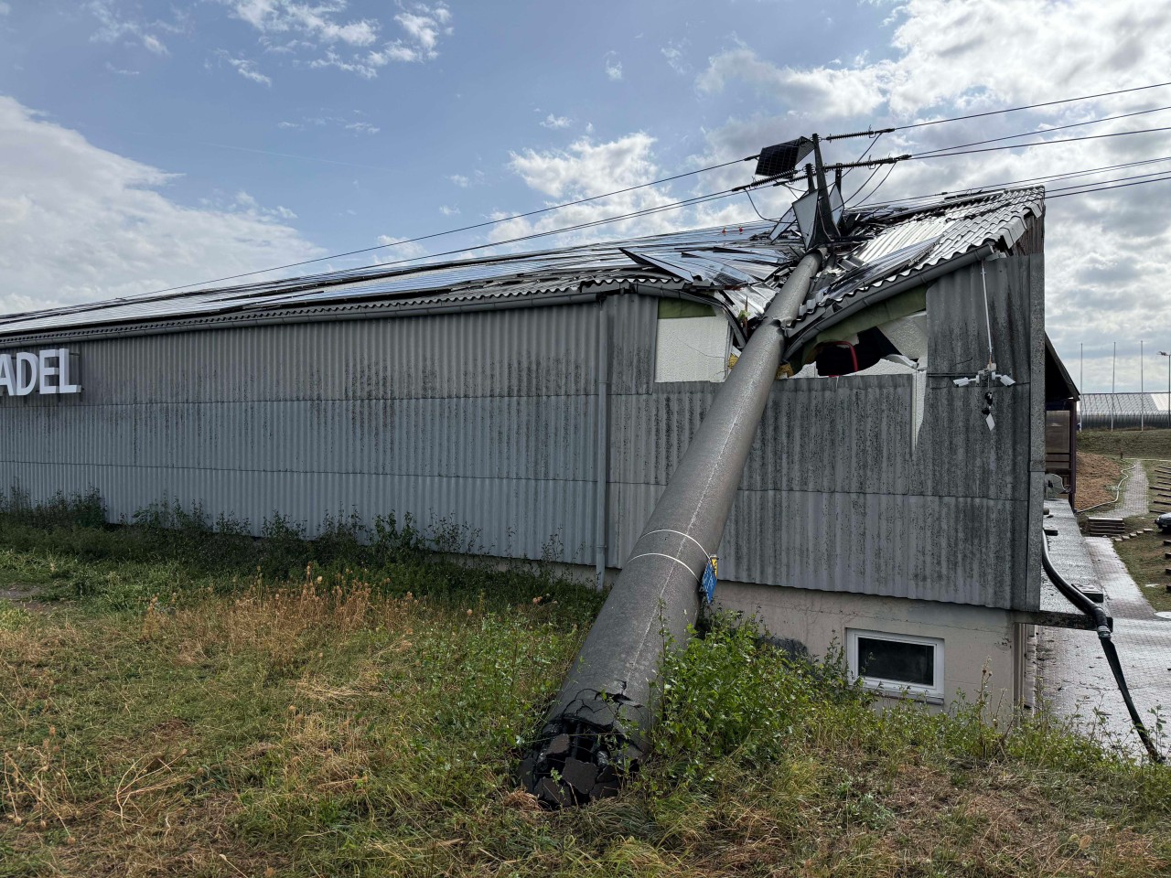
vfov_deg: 56.8
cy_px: 439
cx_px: 586
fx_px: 812
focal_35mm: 24
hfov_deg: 71.6
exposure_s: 1/10309
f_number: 1.78
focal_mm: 6.76
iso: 125
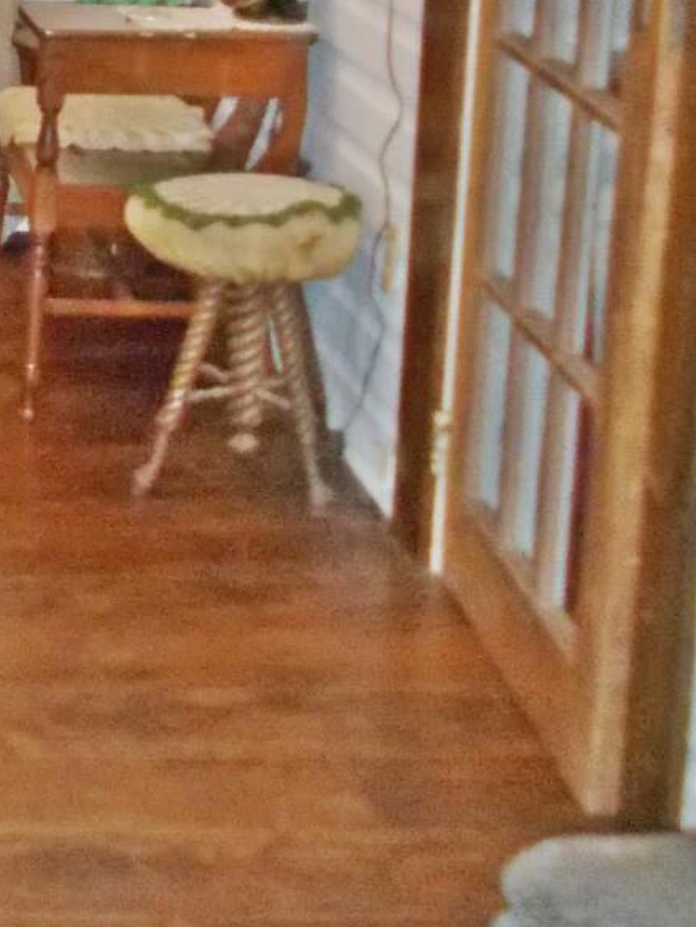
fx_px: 2386
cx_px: -369
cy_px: 133
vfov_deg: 21.6
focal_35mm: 89
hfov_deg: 15.3
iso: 400
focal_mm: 4.6
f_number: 3.2
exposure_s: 1/25
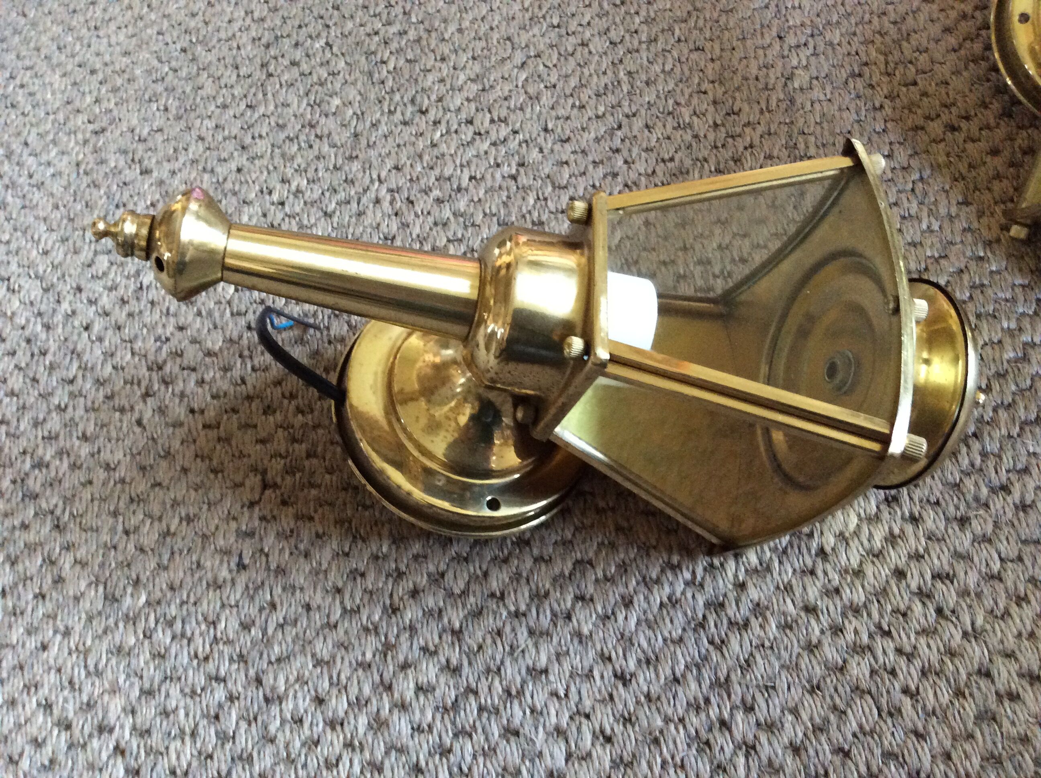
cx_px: 520
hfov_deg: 56.9
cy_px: 389
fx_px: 961
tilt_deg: -62.1
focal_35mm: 32
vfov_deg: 44.1
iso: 320
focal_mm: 3.3
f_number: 2.4
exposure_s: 1/20
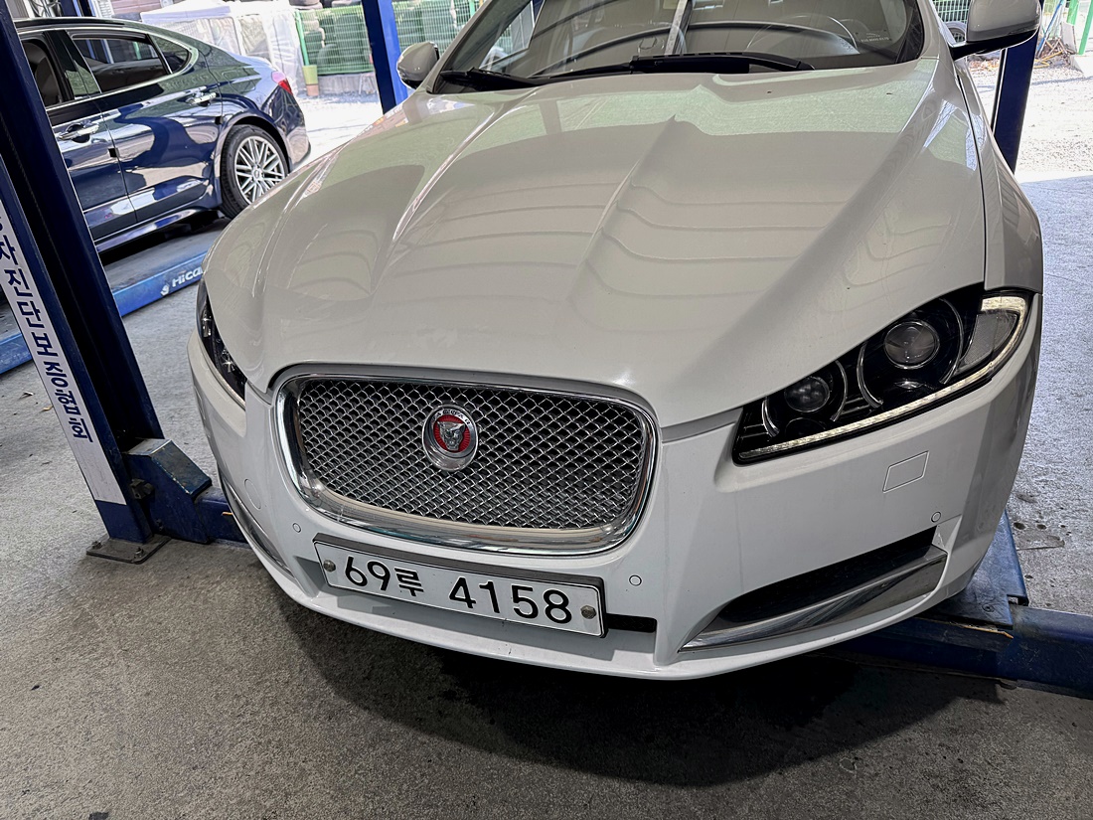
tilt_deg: -26.1
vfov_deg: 56.8
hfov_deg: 71.6
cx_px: 546
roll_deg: +6.6
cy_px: 410
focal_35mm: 24
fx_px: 758
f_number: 1.78
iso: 64
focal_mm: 6.76
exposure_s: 1/109
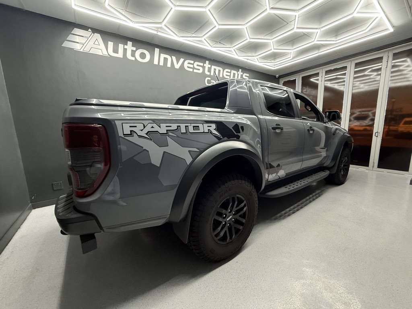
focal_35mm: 14
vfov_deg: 85.7
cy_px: 154
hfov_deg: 102.1
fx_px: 167
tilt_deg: -8.8
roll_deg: +1.9
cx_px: 206
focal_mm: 2.22
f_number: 2.2
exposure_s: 1/50
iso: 250
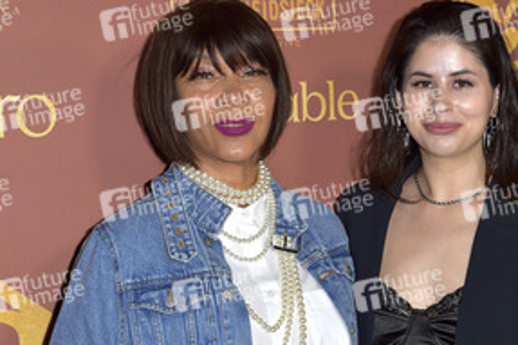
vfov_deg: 15.0
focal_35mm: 91
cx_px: 350
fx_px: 1309
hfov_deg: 22.3
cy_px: 246
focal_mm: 58
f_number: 6.3
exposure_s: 1/250
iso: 250
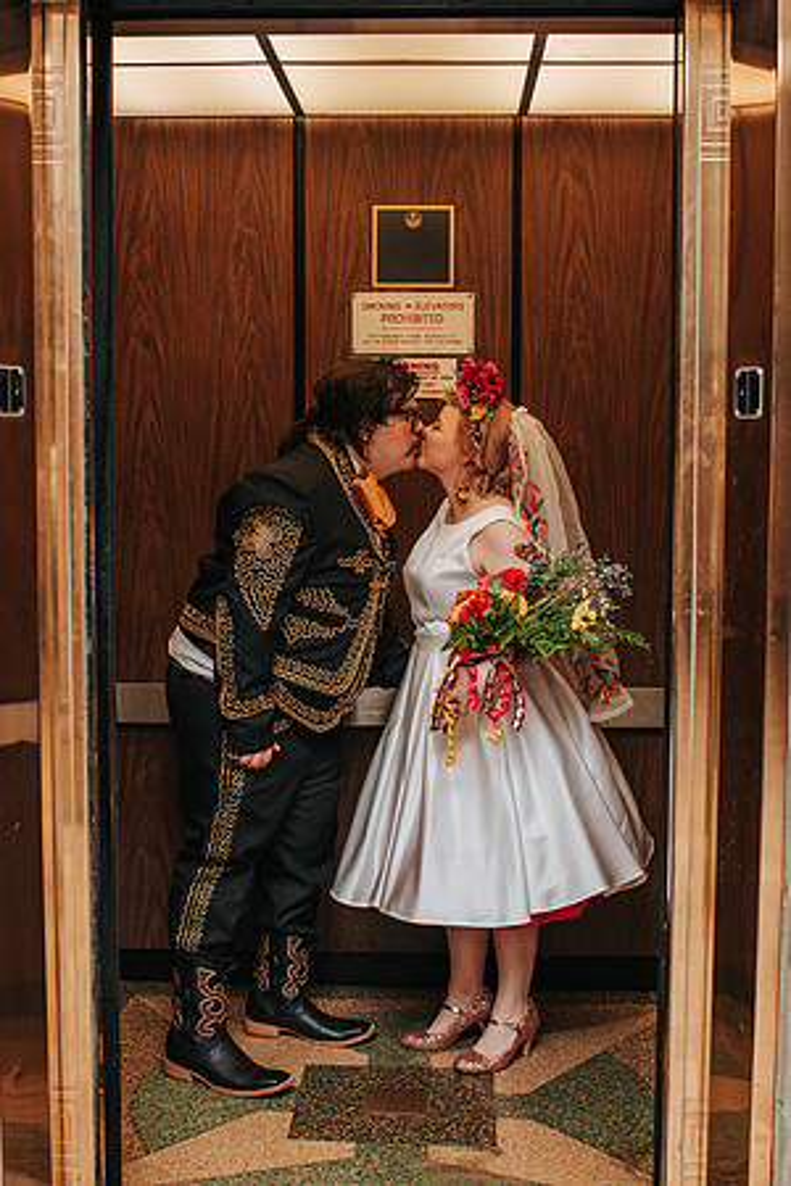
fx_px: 1729
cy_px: 593
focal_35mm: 52
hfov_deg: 25.8
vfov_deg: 37.9
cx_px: 374
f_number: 3.5
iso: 1000
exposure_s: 1/200
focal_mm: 35
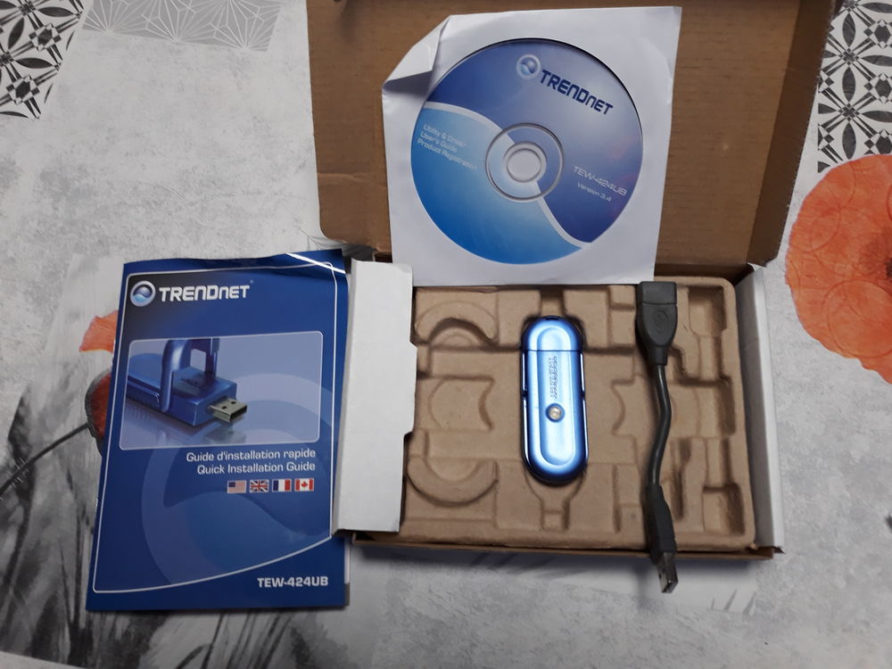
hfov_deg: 65.3
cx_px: 446
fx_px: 696
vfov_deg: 51.4
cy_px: 334
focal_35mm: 27
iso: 100
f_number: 1.7
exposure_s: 1/50
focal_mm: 3.71
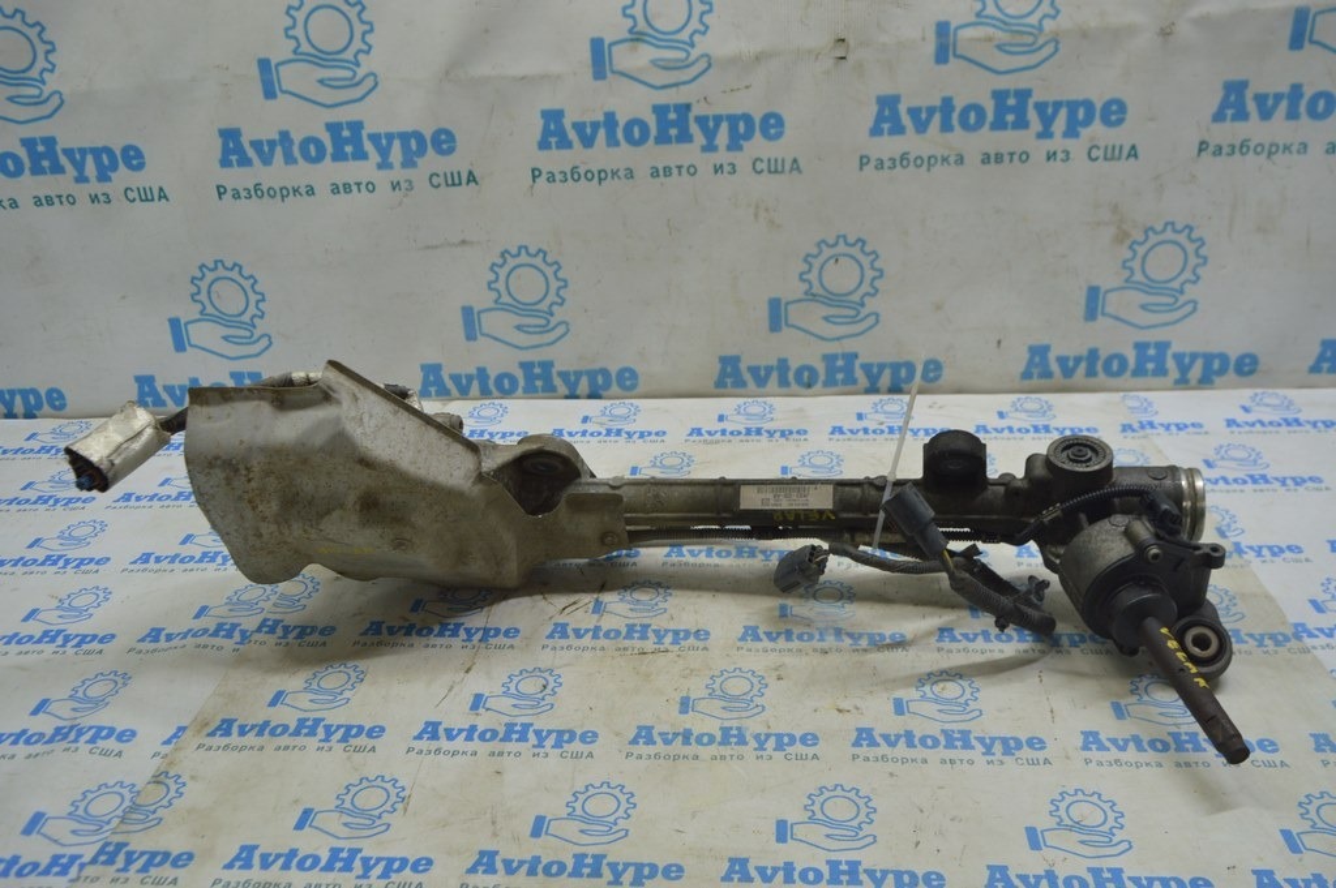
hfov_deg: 59.5
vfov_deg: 41.6
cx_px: 668
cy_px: 444
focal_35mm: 32
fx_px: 1168
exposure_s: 1/40
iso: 400
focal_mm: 21
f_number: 5.6
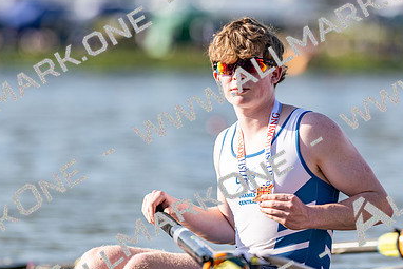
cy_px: 147
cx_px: 263
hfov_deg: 10.0
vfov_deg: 6.7
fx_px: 2296
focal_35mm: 205
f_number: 1.8
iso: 64
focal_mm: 135
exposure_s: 1/2500
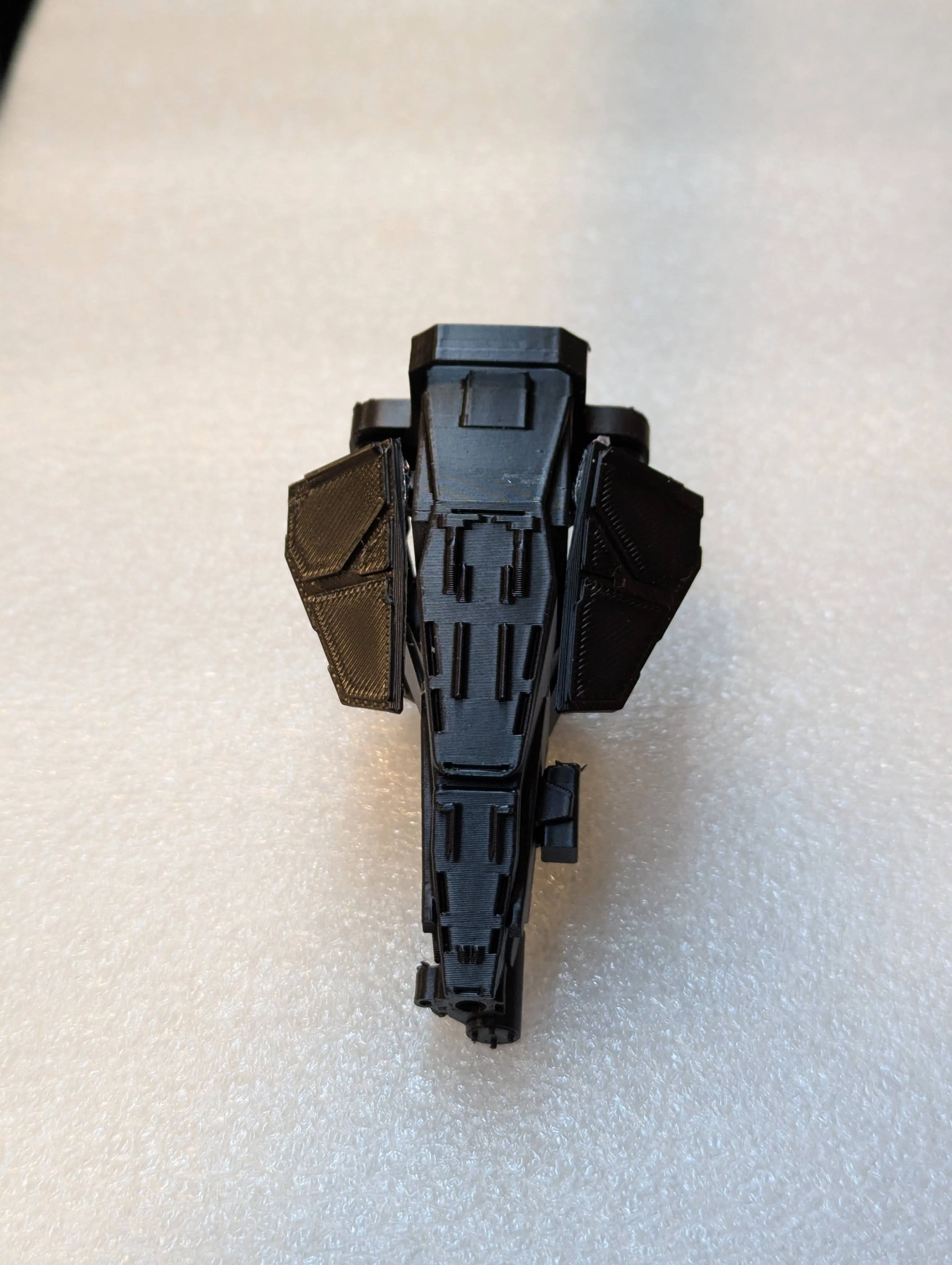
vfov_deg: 39.6
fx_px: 1756
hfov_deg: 30.3
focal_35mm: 48
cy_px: 632
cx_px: 476
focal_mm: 6.81
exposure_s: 1/24
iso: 200
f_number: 1.85
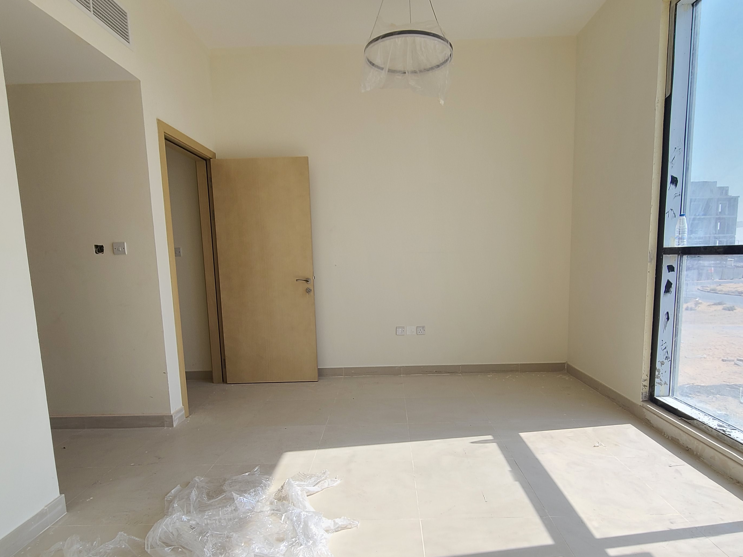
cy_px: 315
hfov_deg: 84.7
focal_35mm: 19
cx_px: 376
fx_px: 408
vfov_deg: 68.4
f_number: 2.2
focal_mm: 2.2
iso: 50
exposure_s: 1/332
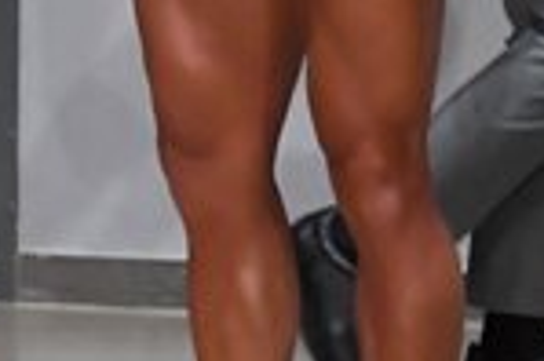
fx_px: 17042
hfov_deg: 1.8
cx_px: -506
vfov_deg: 1.2
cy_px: -259
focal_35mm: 1129
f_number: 5.6
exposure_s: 1/400
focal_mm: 145
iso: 6400
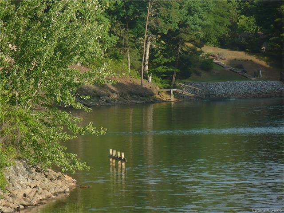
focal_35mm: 222
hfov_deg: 8.9
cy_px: 106
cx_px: 142
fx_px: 1821
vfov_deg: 6.7
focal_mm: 36.6
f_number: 4.5
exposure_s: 1/250
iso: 100
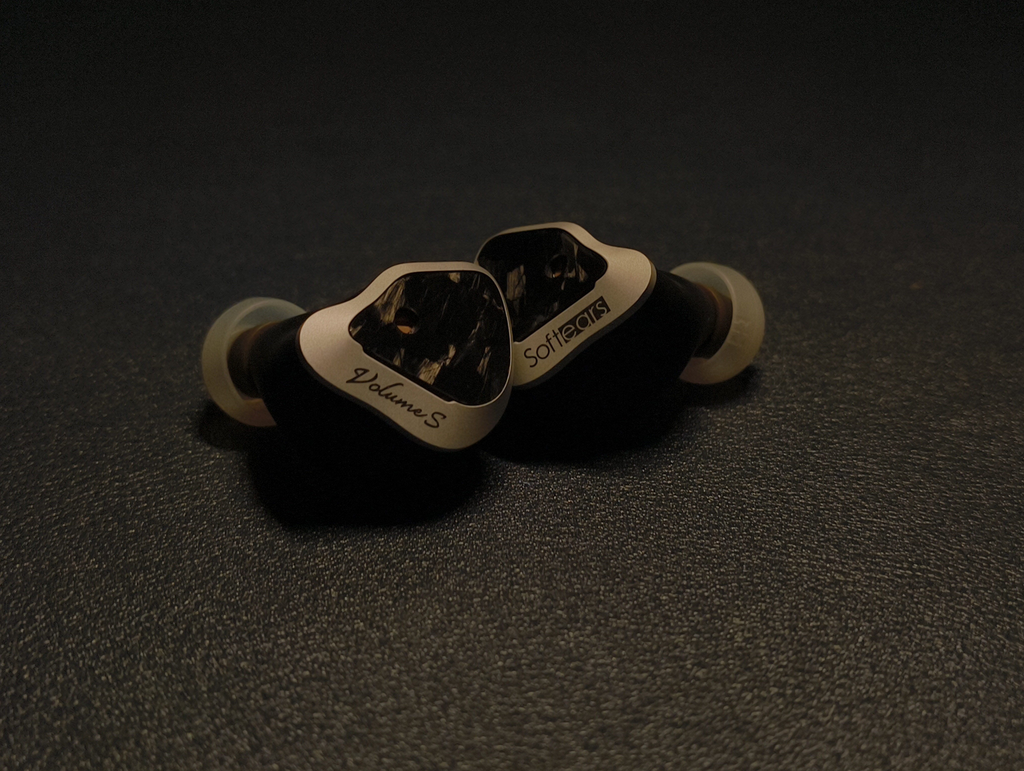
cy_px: 386
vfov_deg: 29.2
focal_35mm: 50
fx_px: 1481
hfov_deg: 38.1
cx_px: 512
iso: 125
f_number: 1.87
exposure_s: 1/40
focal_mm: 5.56
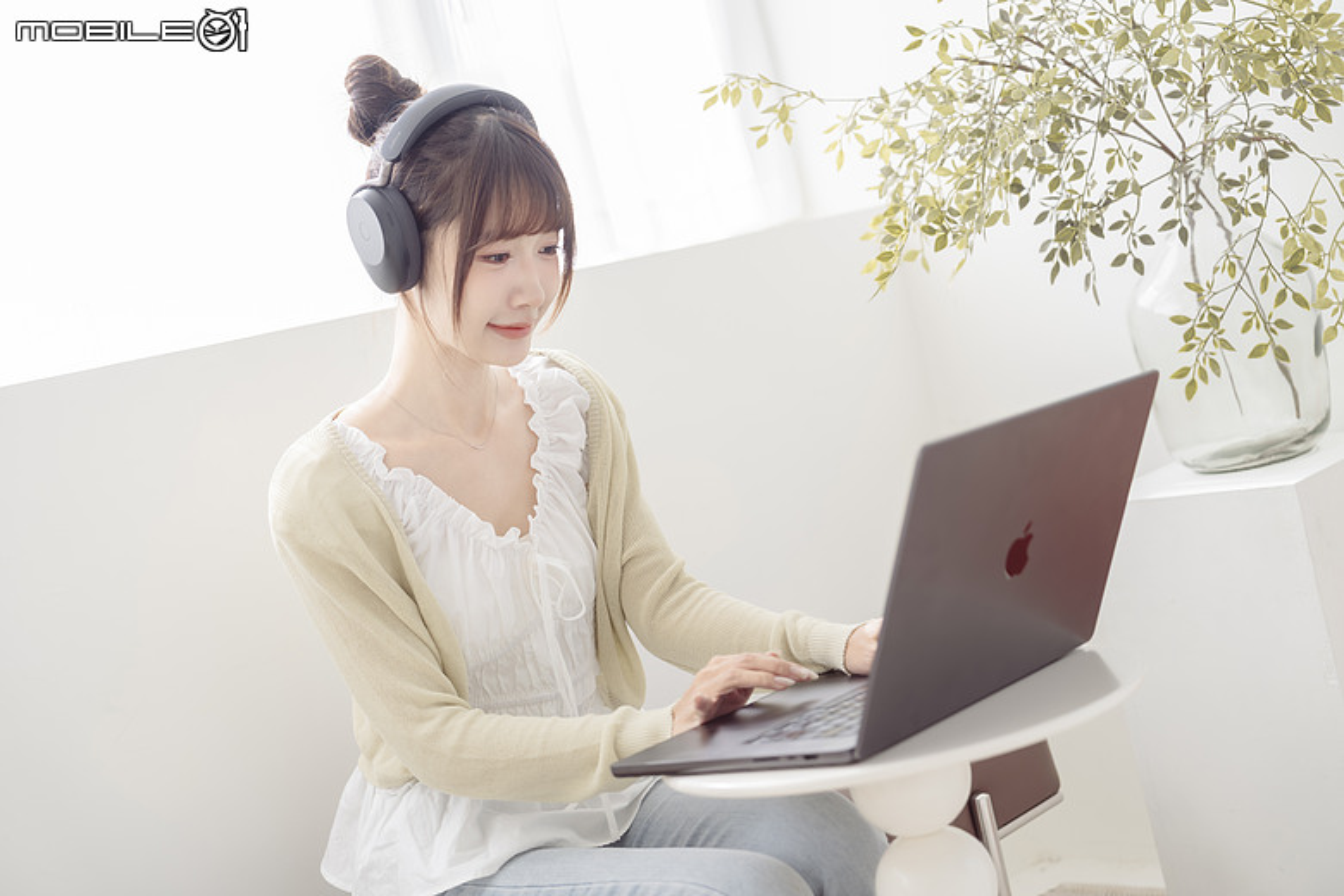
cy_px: 448
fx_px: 1904
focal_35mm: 51
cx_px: 672
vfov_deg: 26.5
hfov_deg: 38.9
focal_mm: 51
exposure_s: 1/200
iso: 100
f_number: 2.8
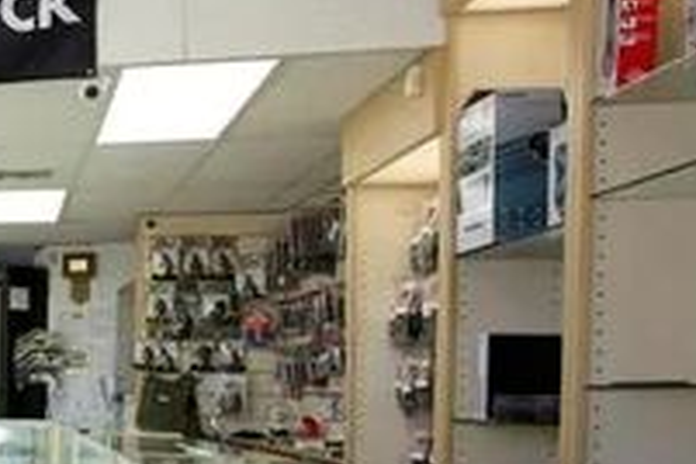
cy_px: 391
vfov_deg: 25.9
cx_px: -325
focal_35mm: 51
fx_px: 986
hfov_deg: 27.7
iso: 320
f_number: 8
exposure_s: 1/30
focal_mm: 16
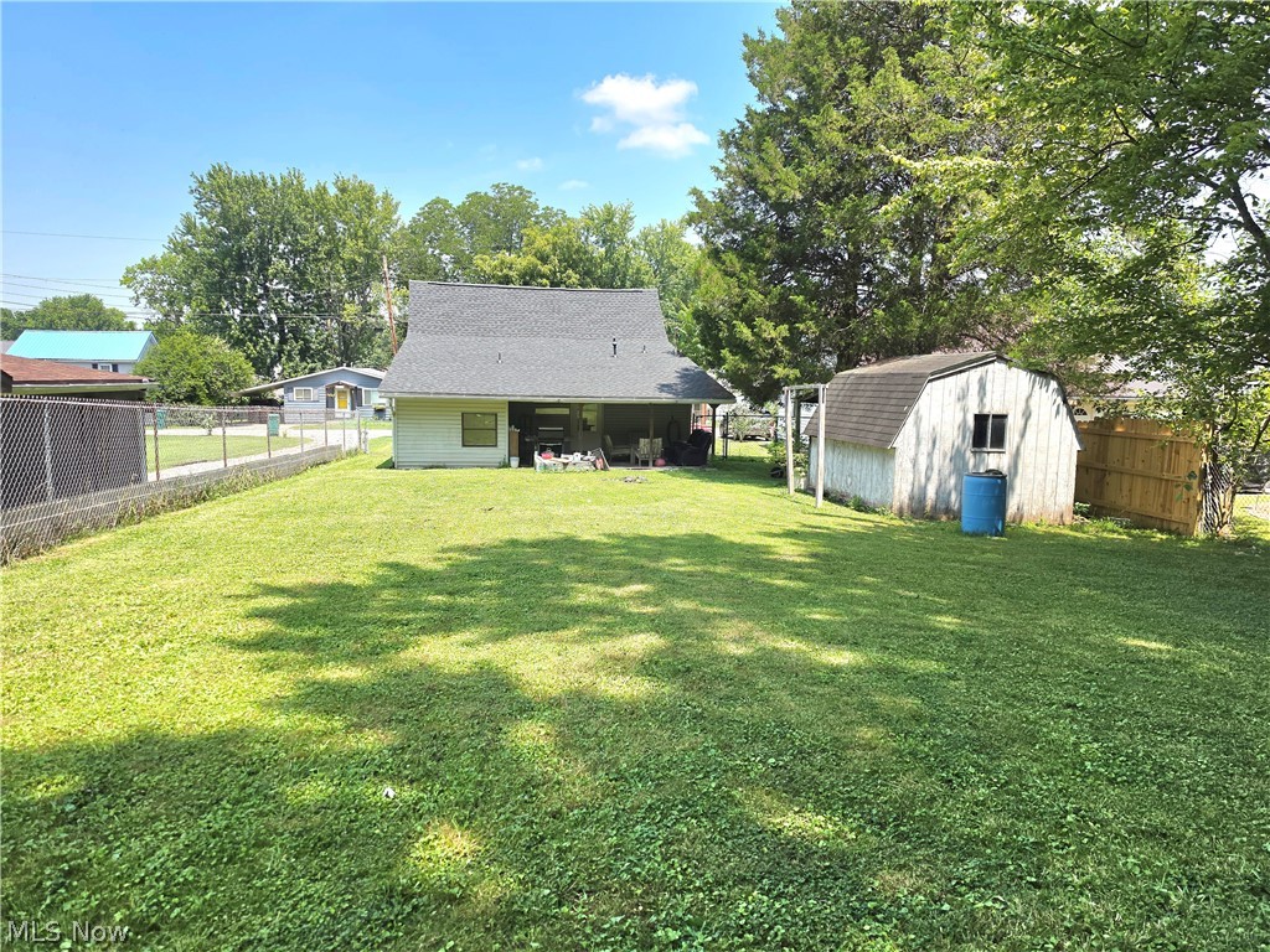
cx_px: 635
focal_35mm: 23
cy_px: 476
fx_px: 844
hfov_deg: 73.9
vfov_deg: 58.9
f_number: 1.4
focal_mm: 6.5
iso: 10
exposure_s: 1/500
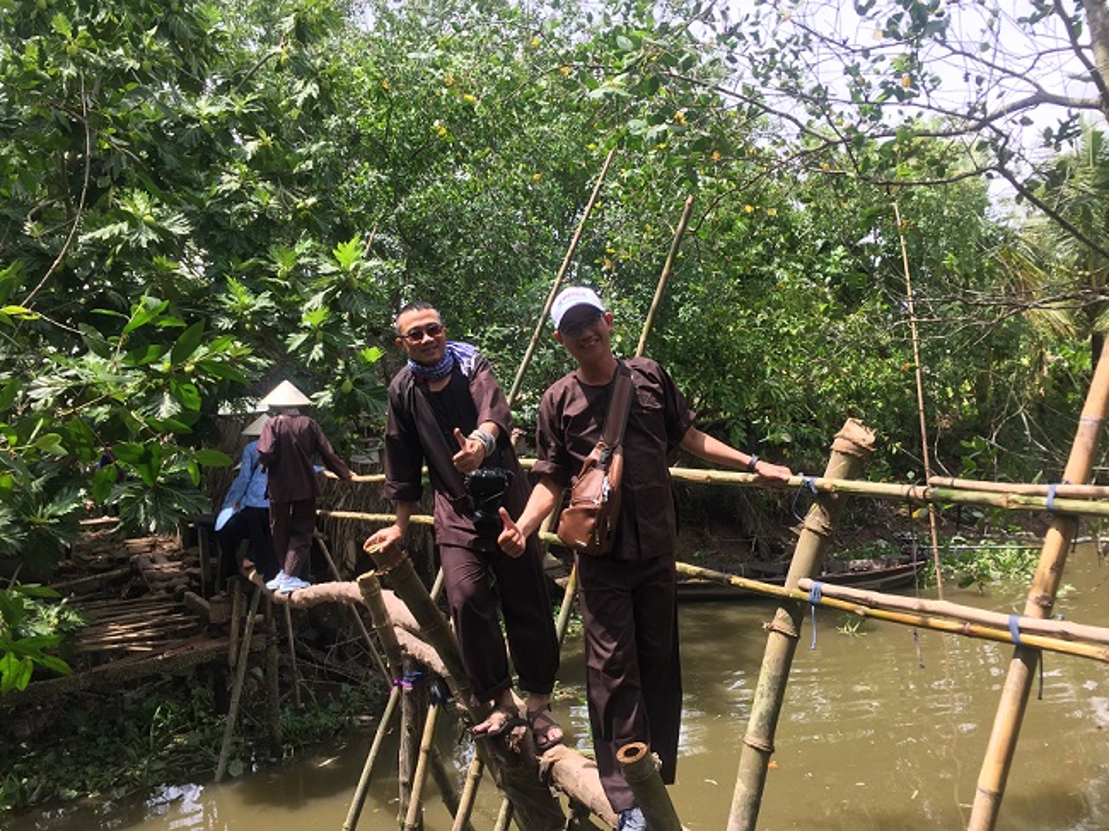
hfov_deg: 61.7
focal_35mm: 29
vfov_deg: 48.2
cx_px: 554
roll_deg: +2.8
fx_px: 929
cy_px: 416
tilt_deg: +1.2
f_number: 2.2
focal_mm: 4.15
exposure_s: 1/638
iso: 32
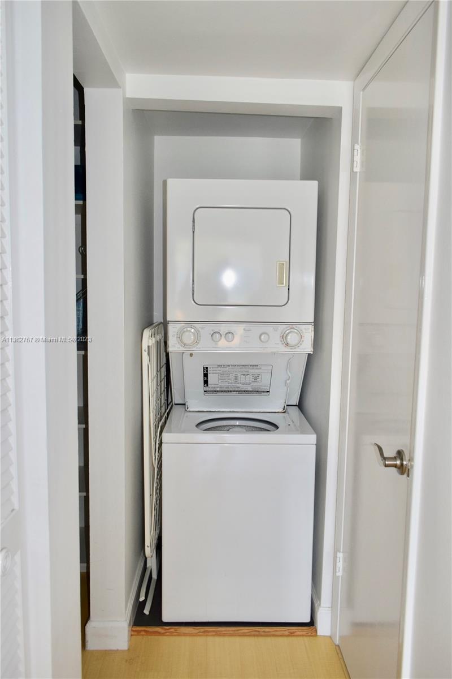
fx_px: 508
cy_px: 340
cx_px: 226
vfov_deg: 67.4
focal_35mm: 27
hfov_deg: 47.9
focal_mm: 18
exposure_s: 1/100
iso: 800
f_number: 5
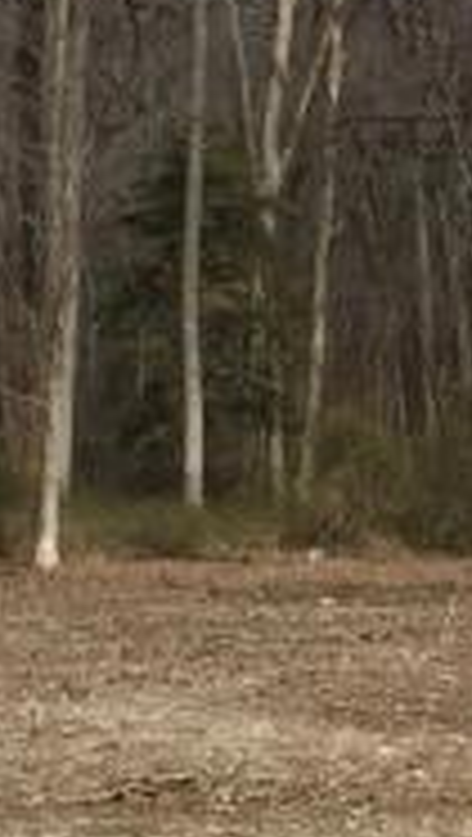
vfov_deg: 12.3
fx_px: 3861
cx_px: 962
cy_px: 148
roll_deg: -1.3
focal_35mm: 174
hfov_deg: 6.8
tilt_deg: +5.0
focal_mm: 4.15
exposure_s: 1/1980
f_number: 2.2
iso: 32
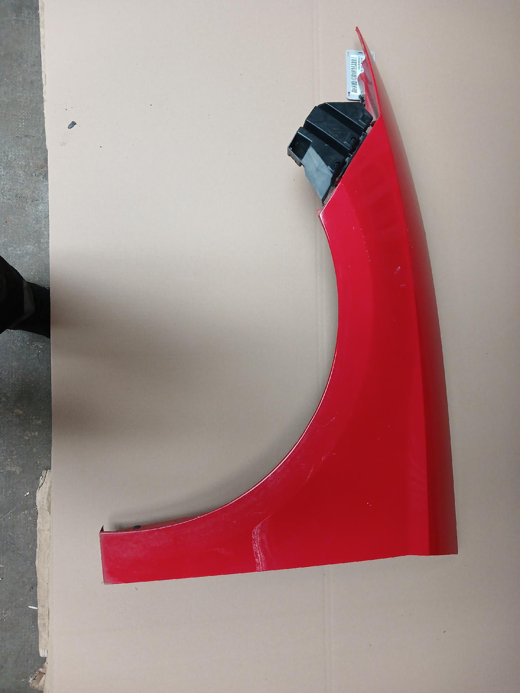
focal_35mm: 27
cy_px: 346
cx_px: 260
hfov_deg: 51.4
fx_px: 541
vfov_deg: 65.3
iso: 160
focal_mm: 3.98
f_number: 1.8
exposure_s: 1/50.3
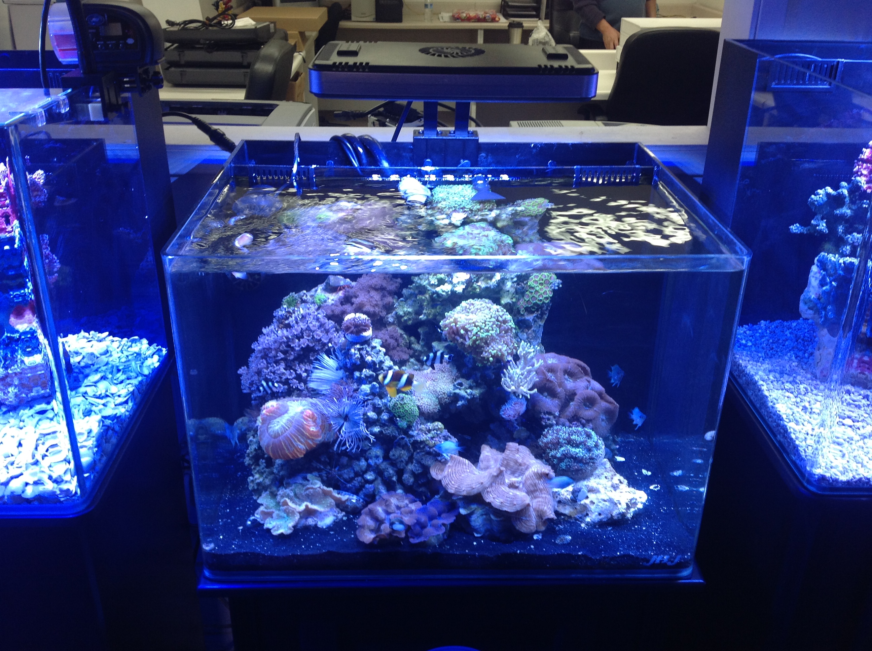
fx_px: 880
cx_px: 436
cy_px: 326
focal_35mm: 35
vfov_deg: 40.6
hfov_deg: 52.7
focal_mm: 4.28
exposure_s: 1/30
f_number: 2.4
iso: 64
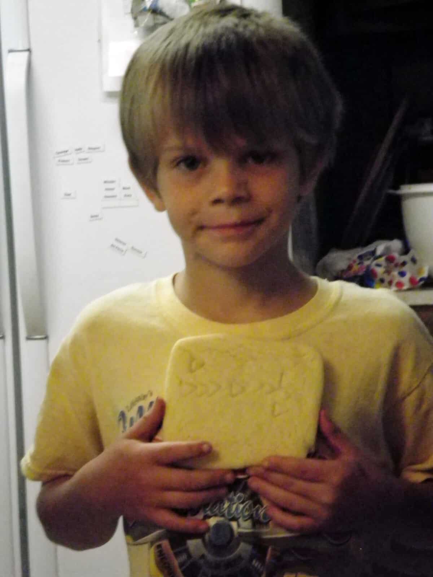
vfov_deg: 14.1
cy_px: 288
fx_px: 2335
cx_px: 216
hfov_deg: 10.6
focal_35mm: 140
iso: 800
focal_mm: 25
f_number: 5.5
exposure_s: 1/15
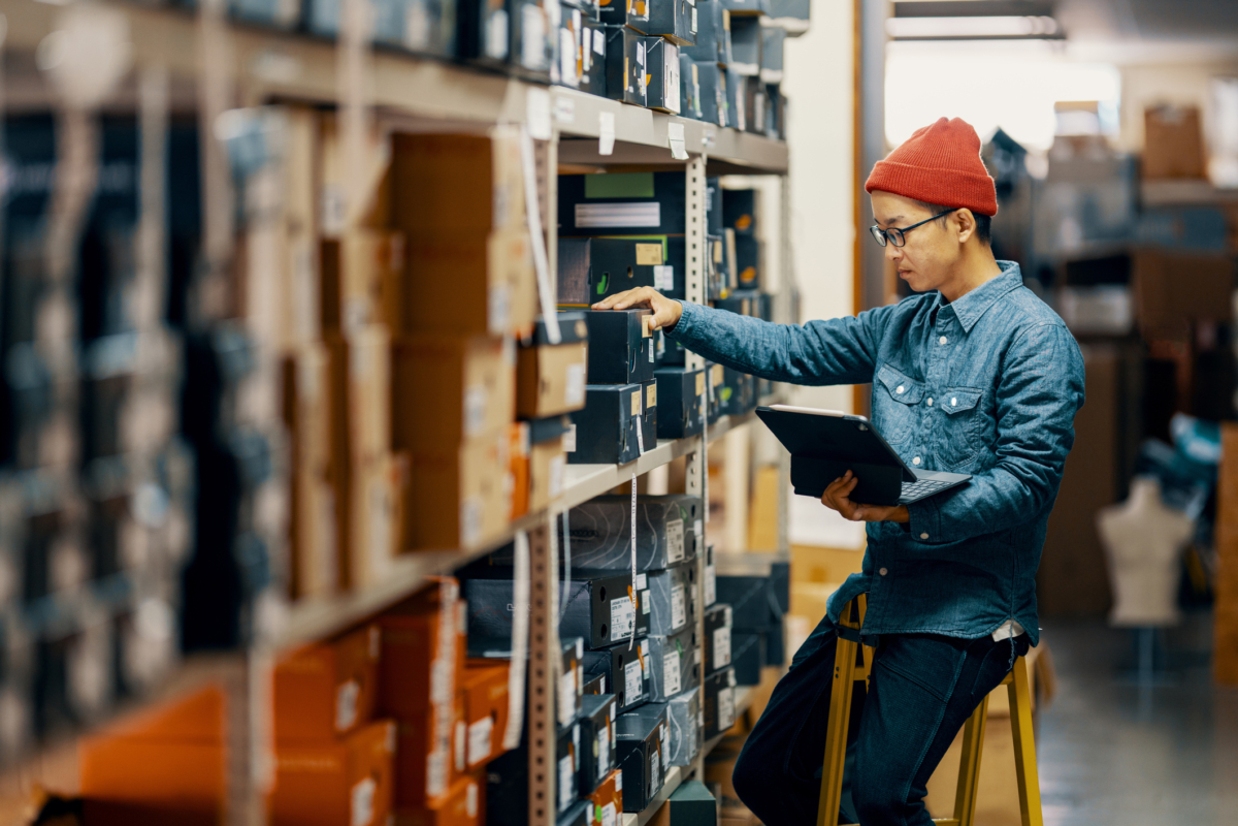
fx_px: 3611
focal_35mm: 105
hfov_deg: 19.5
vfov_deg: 13.0
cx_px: 619
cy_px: 413
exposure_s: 1/60
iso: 320
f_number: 1.4
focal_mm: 105
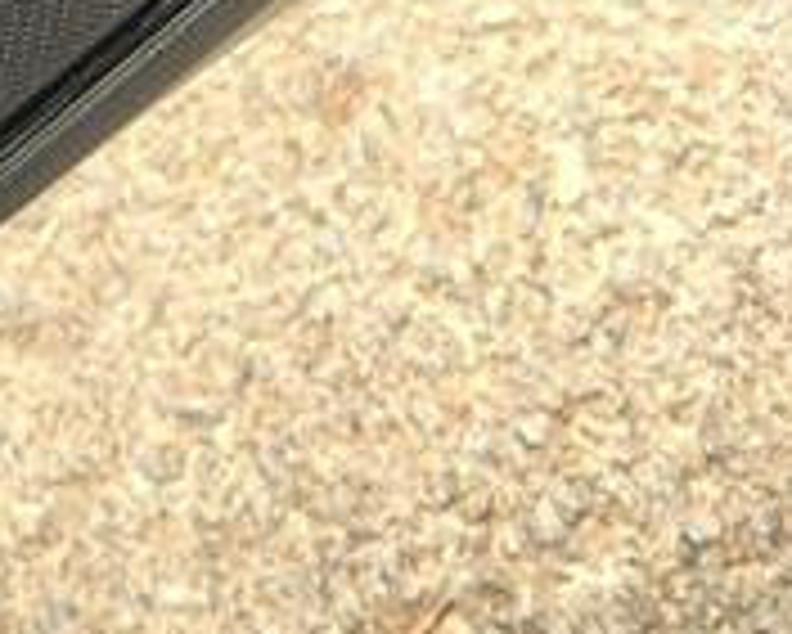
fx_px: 4409
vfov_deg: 8.1
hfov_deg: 10.1
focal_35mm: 188
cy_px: -321
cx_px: -202
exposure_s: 1/122
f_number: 2.4
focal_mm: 6
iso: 100
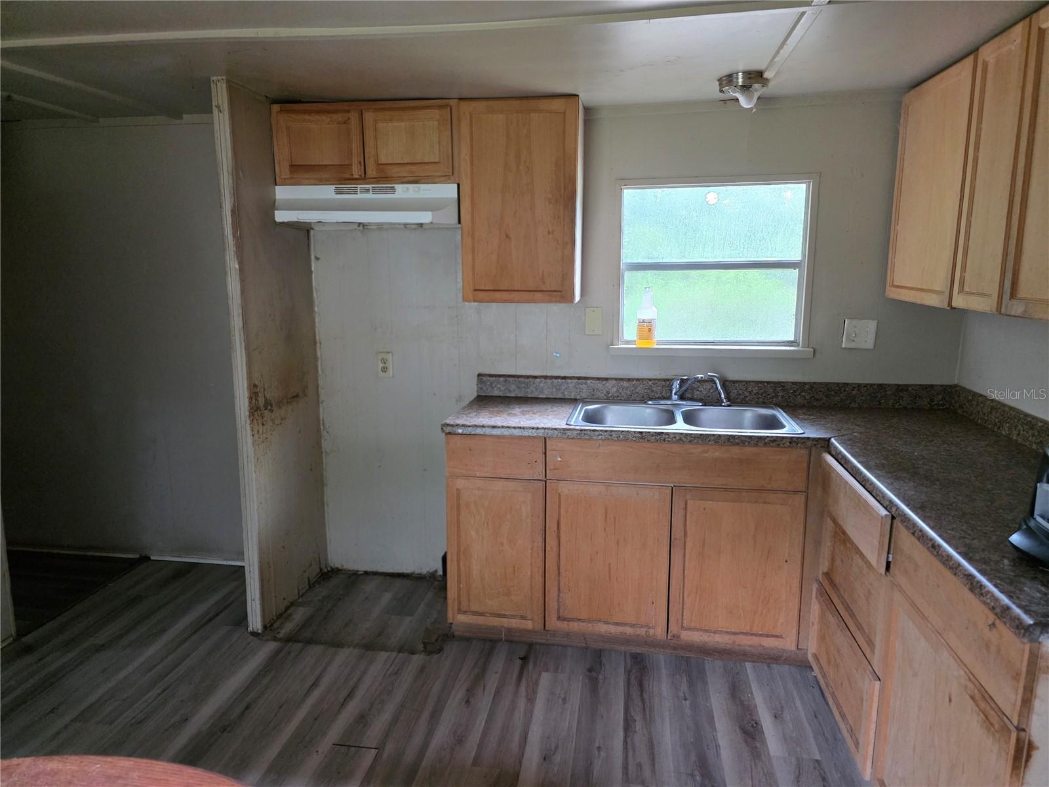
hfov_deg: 73.9
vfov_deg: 58.9
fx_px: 697
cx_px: 524
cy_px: 394
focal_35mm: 23
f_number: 1.7
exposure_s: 1/120
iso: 1000
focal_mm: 6.3
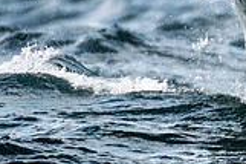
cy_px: -122
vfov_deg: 0.5
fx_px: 19496
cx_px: 292
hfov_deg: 0.7
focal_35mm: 2856
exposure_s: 1/1600
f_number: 4
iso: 400
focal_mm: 400
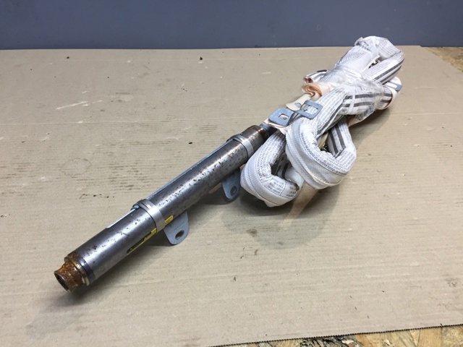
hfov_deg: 61.7
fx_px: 388
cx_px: 232
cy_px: 174
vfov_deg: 48.2
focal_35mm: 29
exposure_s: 1/33
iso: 64
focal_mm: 4.15
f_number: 2.2
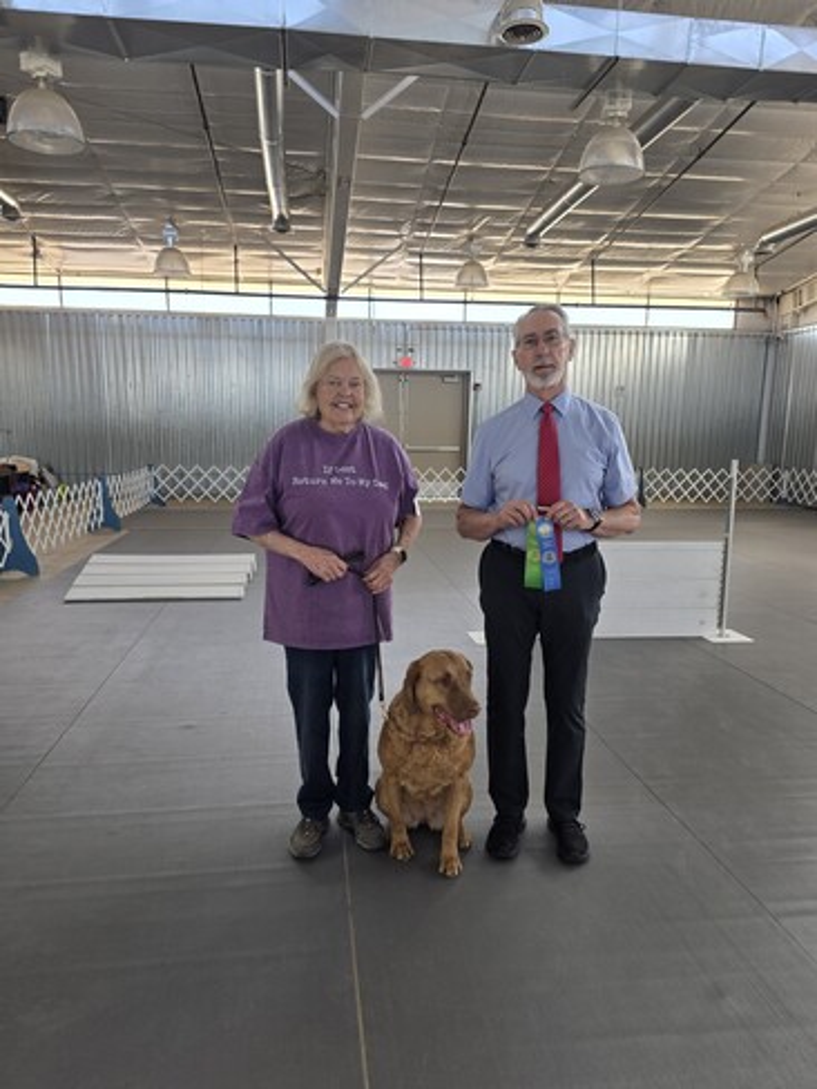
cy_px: 544
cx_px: 408
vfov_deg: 73.9
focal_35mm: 23
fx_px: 724
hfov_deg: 58.9
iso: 80
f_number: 1.7
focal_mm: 6.3
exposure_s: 1/180
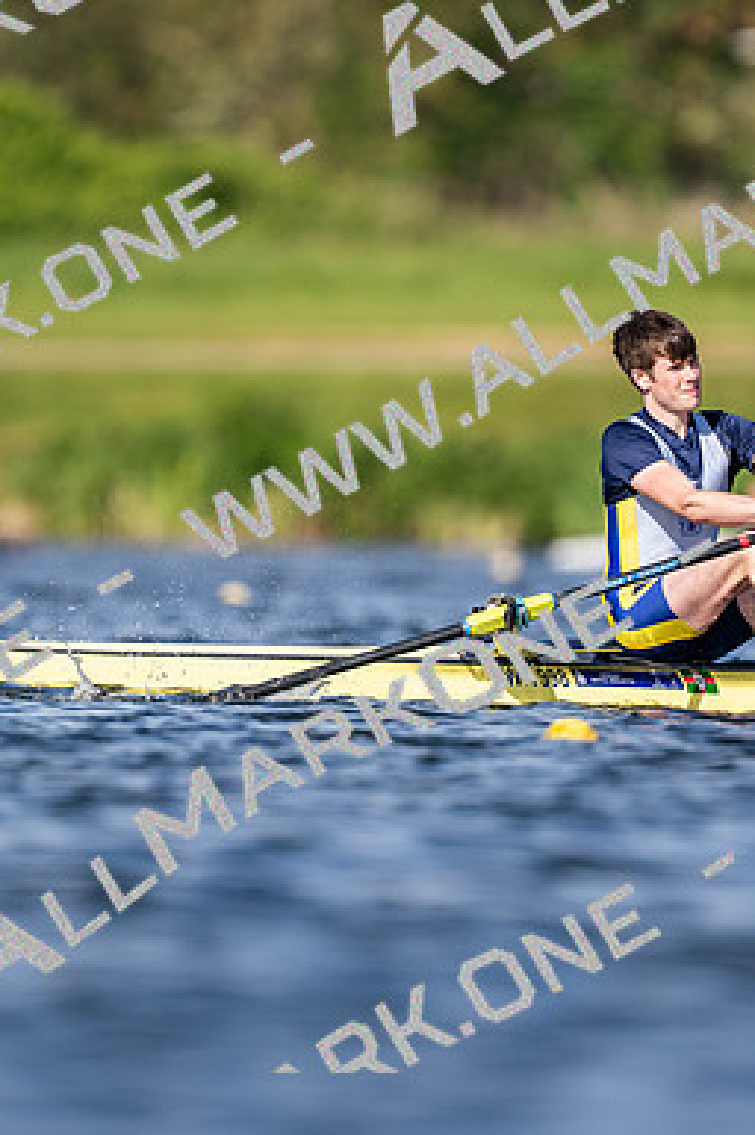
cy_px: 568
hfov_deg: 1.5
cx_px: 546
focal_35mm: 905
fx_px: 28519
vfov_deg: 2.3
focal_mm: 600
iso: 220
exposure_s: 1/2500
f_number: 4
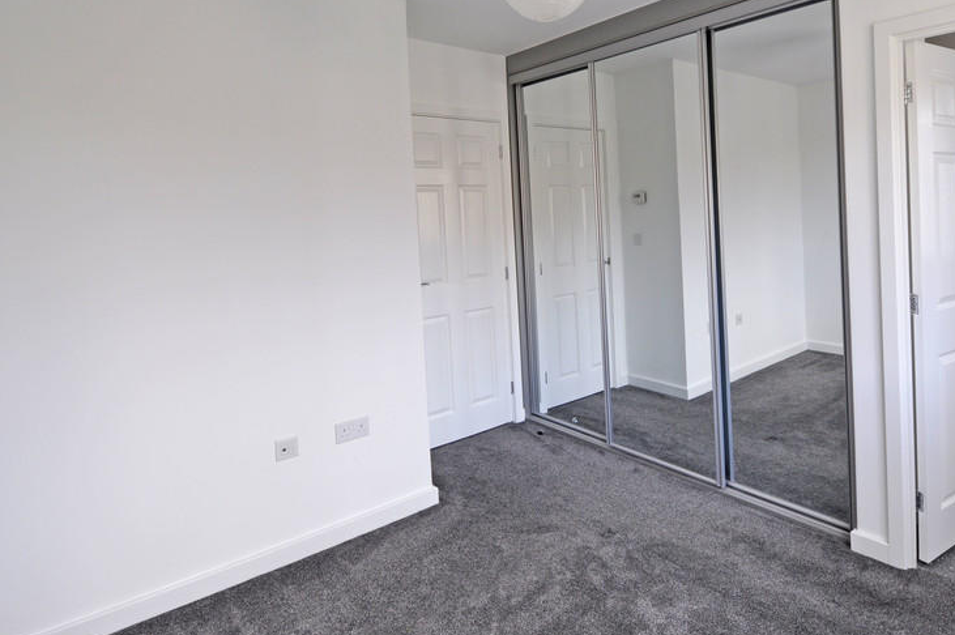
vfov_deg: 58.9
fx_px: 557
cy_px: 251
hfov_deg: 80.5
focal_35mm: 21
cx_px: 563
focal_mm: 10
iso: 400
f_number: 4.5
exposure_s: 1/80
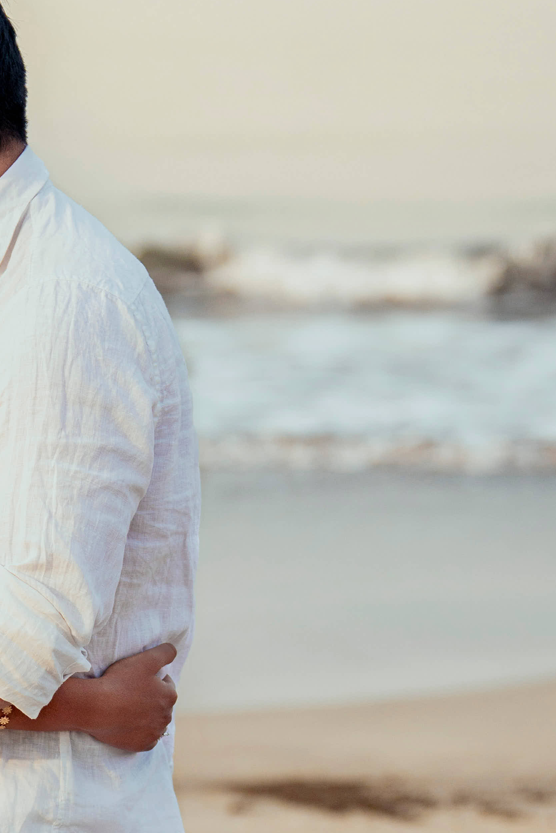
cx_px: -103
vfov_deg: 9.9
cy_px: 663
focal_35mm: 207
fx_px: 4792
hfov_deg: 6.6
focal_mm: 65
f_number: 2.5
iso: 250
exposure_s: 1/1600
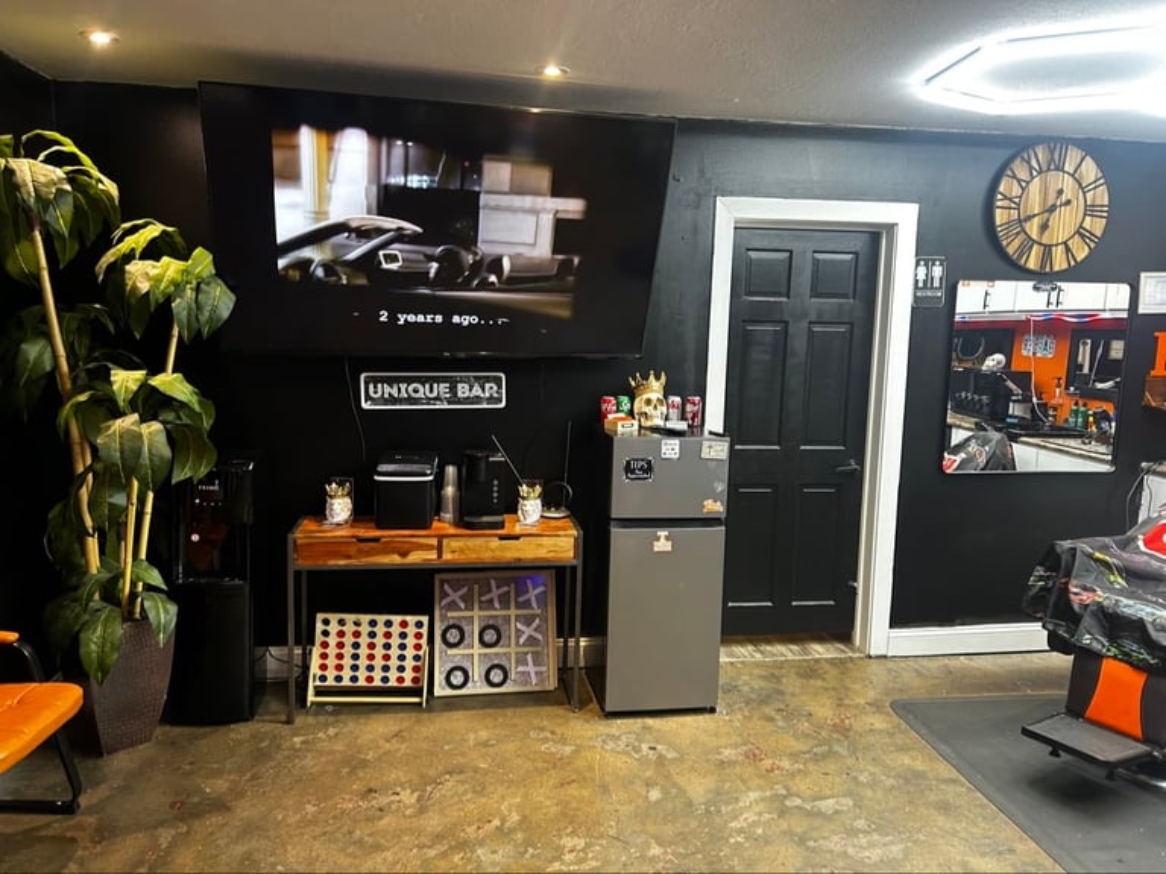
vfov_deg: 53.1
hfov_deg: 67.3
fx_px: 876
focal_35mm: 26
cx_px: 583
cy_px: 437
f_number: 1.5
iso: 200
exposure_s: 1/60
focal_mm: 5.7
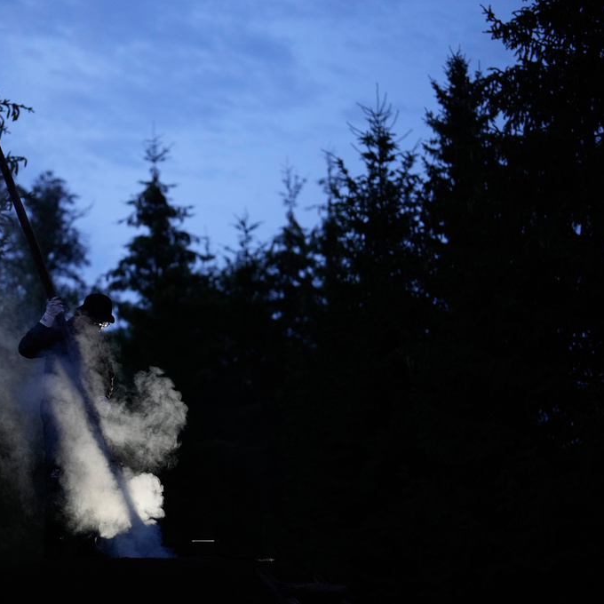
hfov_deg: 26.6
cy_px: 302
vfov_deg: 26.9
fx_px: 1263
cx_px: 161
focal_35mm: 64
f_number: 1.2
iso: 1600
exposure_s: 1/125
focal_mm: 50
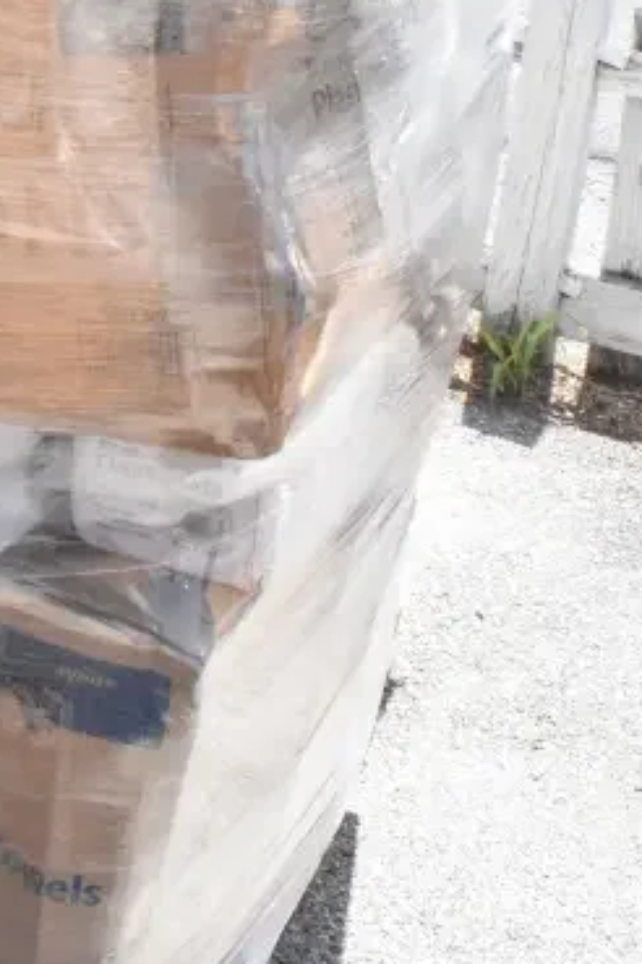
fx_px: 1792
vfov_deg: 28.8
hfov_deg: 19.2
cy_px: 74
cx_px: -120
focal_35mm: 67
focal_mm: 18
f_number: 18
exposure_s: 1/1250
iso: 6400
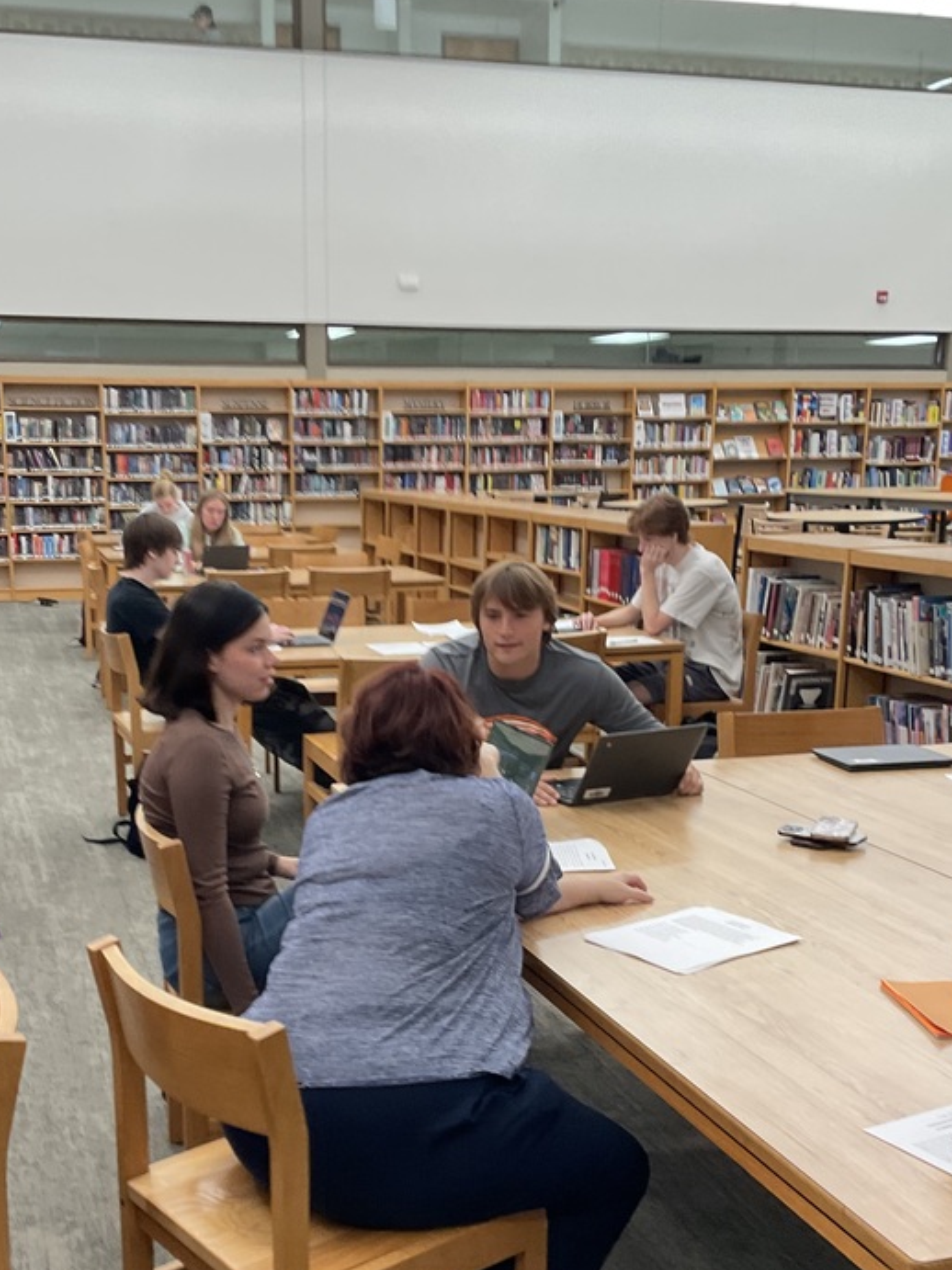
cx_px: 415
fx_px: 1577
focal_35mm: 43
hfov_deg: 33.5
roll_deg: +1.3
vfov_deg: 43.5
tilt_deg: -12.7
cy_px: 798
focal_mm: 3
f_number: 1.8
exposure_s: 1/60
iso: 50
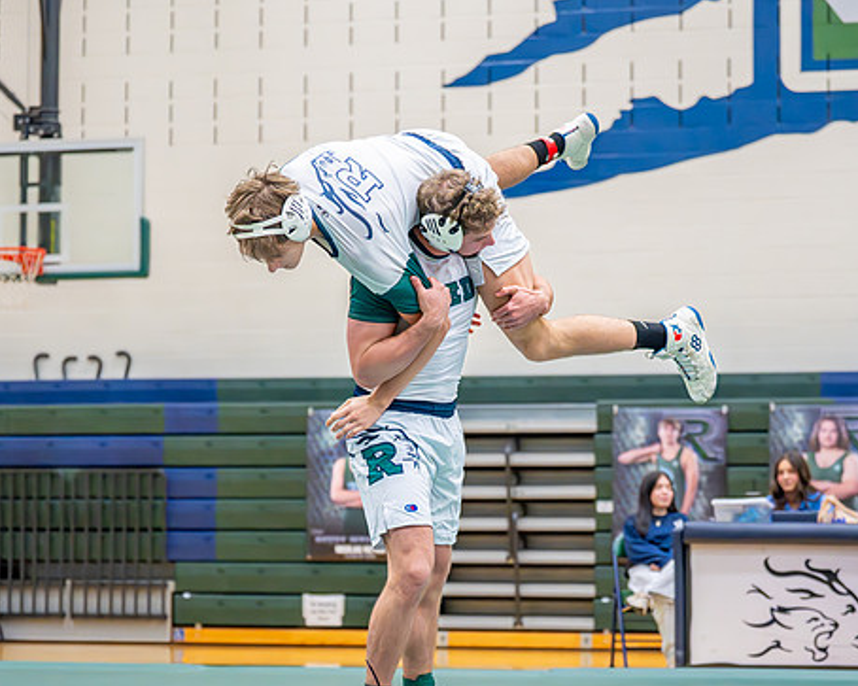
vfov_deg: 14.8
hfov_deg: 18.5
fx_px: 2640
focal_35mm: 104
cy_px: 403
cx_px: 402
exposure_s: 1/1000
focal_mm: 70
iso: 6400
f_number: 2.8
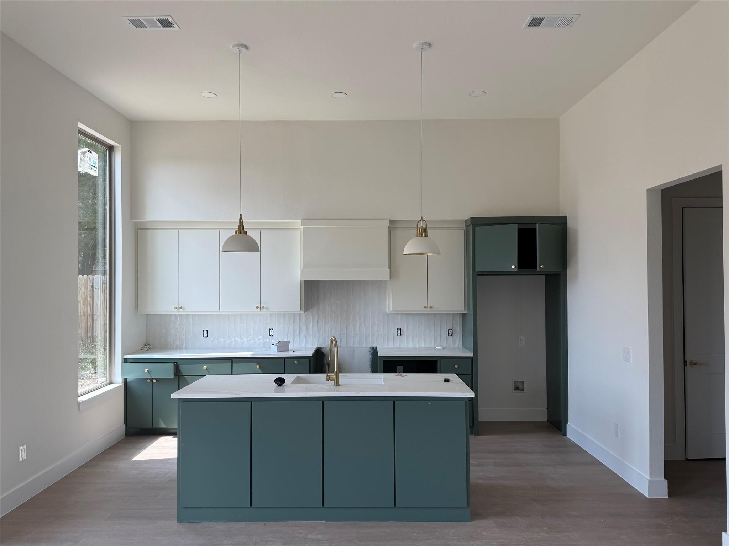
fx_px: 505
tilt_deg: +0.3
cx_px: 364
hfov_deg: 71.6
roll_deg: -0.1
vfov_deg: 56.8
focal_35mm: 24
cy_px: 273
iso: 80
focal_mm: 6.76
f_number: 1.78
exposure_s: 1/416
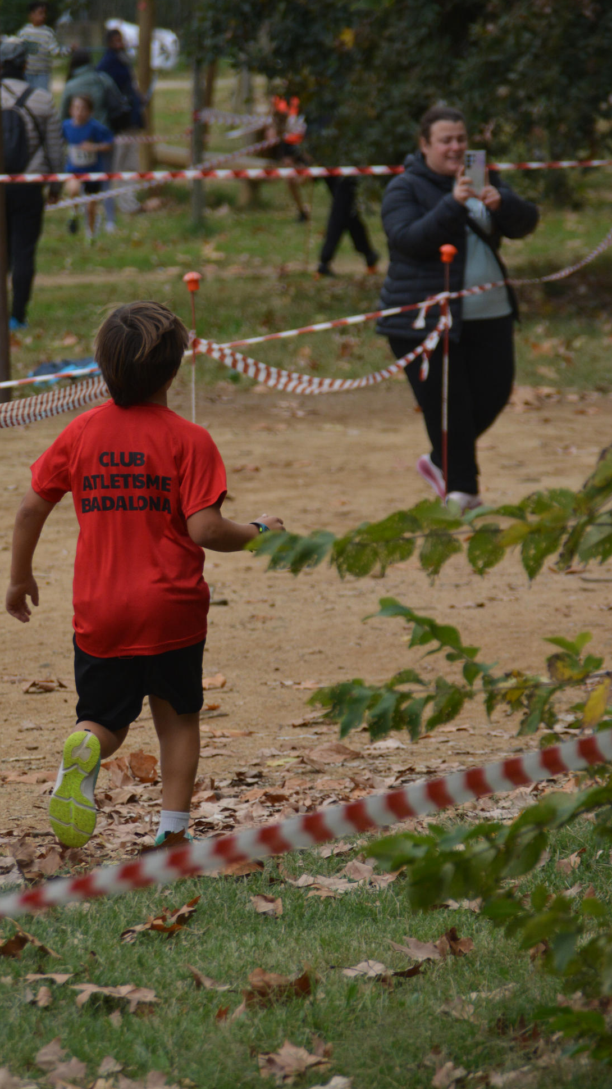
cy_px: 518
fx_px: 9579
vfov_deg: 6.5
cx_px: 243
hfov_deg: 3.7
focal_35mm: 332
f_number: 6.3
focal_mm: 200
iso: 720
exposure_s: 1/1000
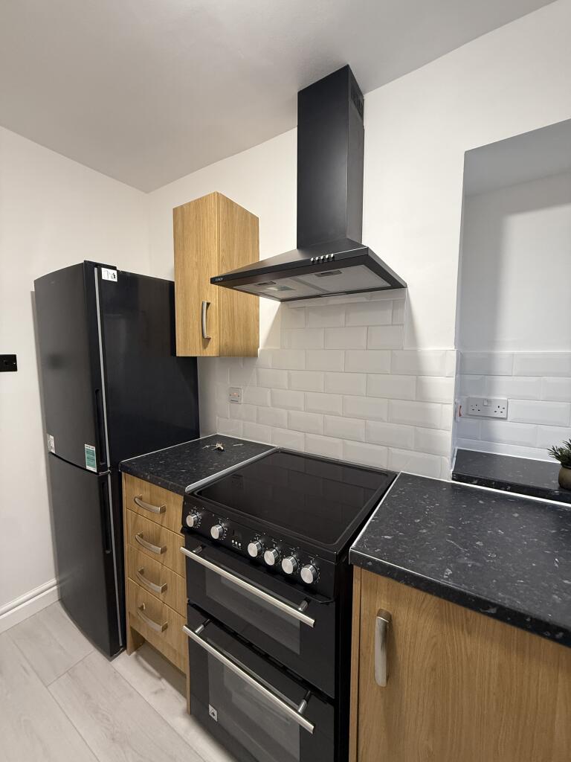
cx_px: 286
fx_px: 308
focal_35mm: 14
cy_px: 381
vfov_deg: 102.1
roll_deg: -0.3
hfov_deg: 85.7
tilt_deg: -3.9
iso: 250
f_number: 2.2
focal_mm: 2.22
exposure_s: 1/50
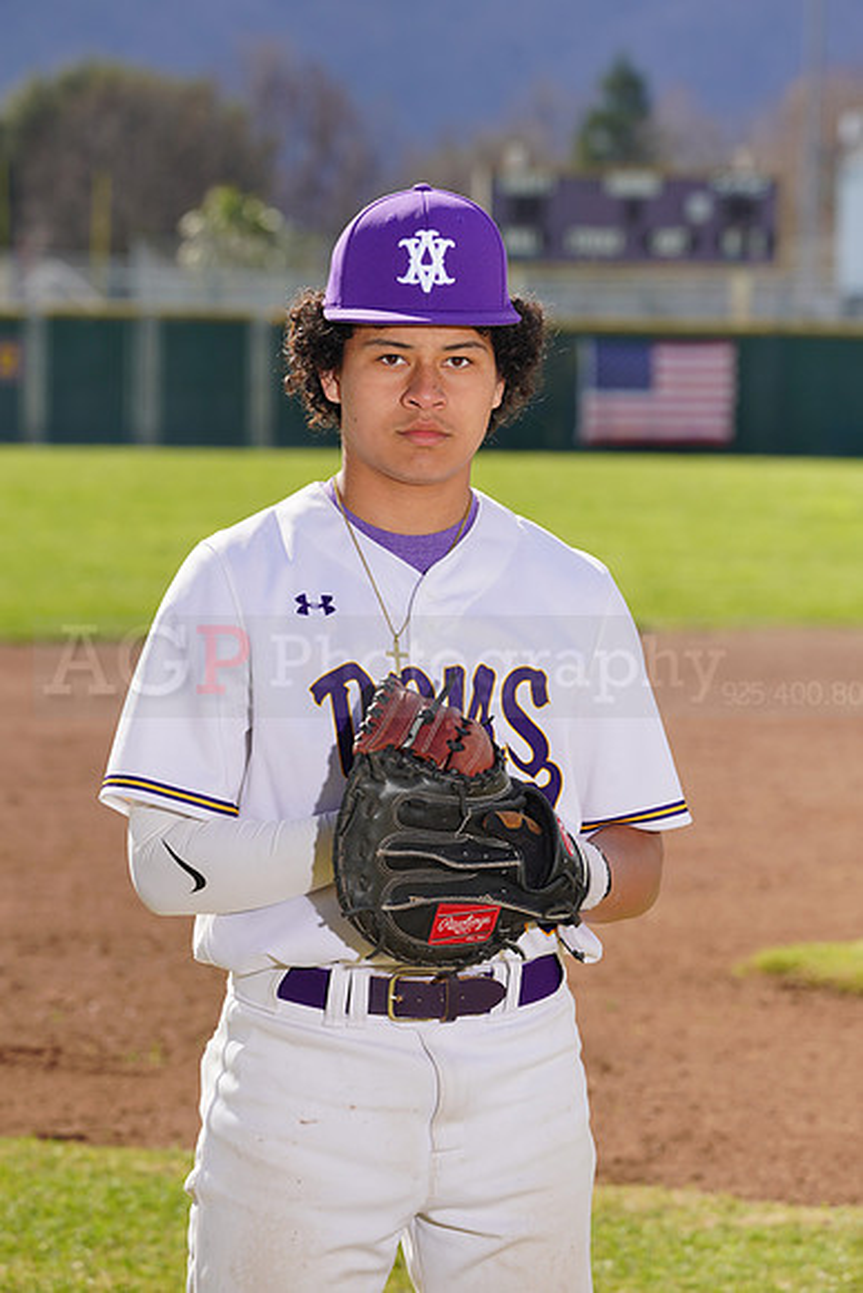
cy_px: 646
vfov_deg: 10.4
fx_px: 7115
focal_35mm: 198
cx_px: 432
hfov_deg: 6.9
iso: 100
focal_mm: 198
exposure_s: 1/250
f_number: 9
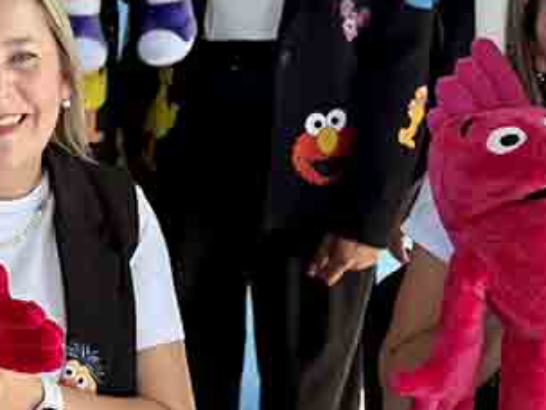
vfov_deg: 18.4
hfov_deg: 23.1
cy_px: 54
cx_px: -66
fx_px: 1246
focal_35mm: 79
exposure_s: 1/173
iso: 80
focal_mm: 6.76
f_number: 1.78
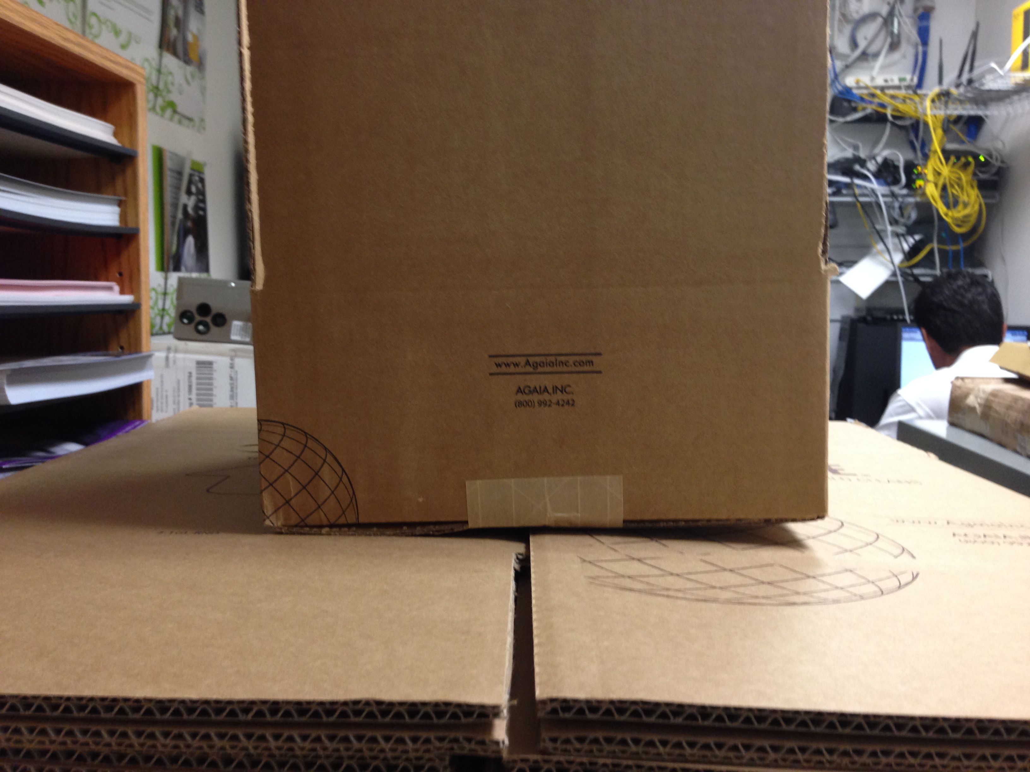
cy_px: 386
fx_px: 982
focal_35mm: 33
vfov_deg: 42.9
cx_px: 515
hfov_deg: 55.4
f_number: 2.4
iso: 125
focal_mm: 4.12
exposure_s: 1/20
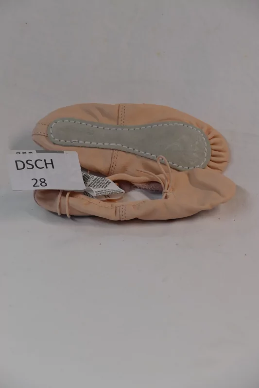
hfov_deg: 9.5
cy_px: 194
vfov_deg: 14.3
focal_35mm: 144
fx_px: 1555
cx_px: 130
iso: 320
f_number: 3.9
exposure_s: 1/80
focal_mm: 52.4
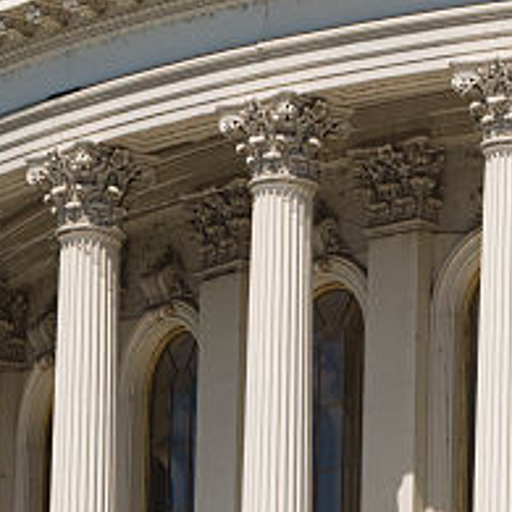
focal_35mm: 622
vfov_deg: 2.8
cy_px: 93
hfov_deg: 2.8
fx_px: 10409
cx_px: 444
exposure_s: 1/1250
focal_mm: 51.14
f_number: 4
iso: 100
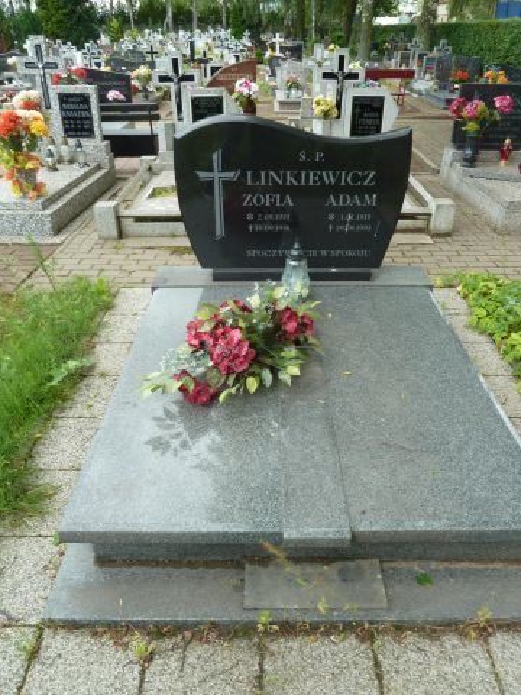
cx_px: 260
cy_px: 348
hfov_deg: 54.9
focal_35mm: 25
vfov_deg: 69.4
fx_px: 502
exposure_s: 1/60
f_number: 3.3
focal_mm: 4.1
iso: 80
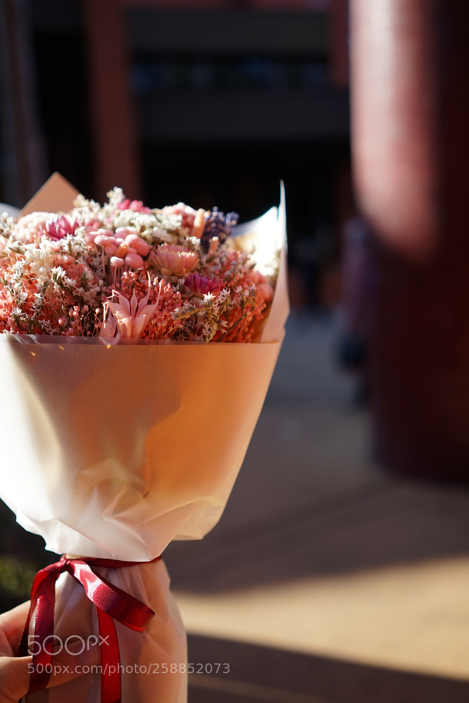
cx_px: 234
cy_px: 352
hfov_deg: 37.9
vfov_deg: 54.4
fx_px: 684
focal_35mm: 35
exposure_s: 1/640
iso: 100
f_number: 2.8
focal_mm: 35
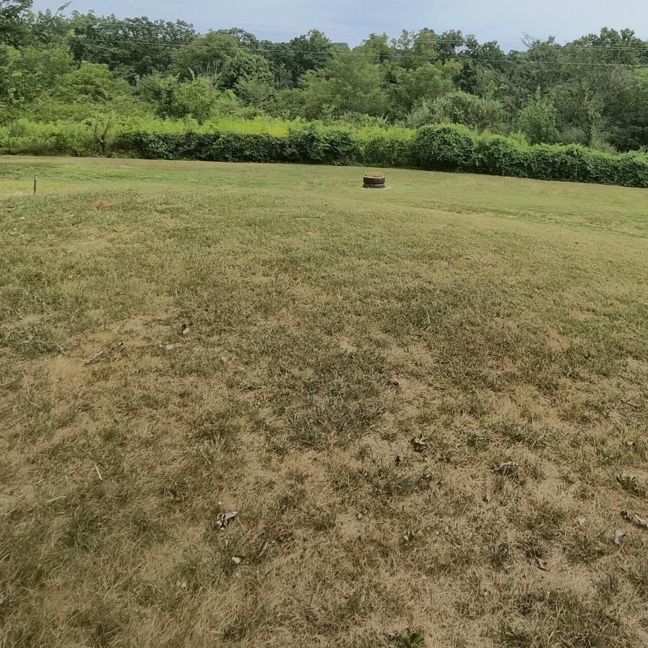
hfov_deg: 56.5
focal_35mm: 27
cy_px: 174
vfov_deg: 56.6
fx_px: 572
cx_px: 477
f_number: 2.2
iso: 25
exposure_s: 1/502
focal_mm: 1.7
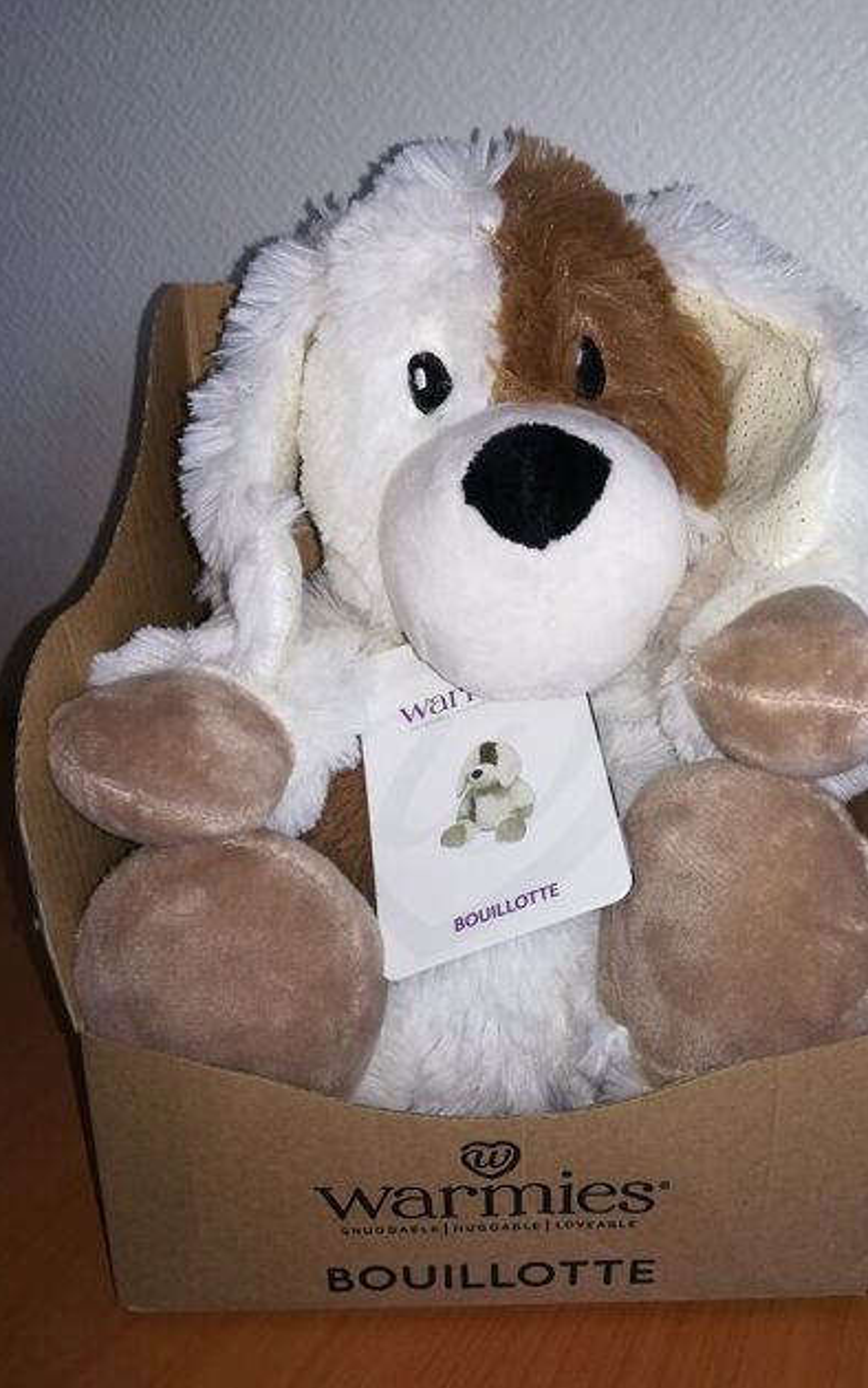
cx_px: 520
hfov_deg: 44.3
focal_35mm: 28
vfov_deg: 66.5
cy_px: 701
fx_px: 1059
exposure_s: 1/50
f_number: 2.2
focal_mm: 3.83
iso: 64
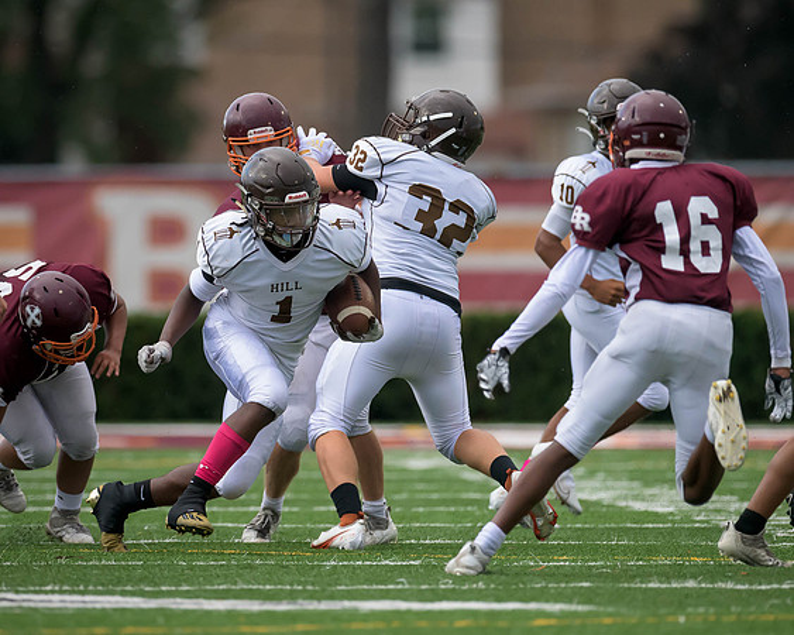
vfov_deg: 1.8
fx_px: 20140
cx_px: 203
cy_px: 259
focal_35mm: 857
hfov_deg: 2.3
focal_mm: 500
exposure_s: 1/3200
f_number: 4
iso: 2000
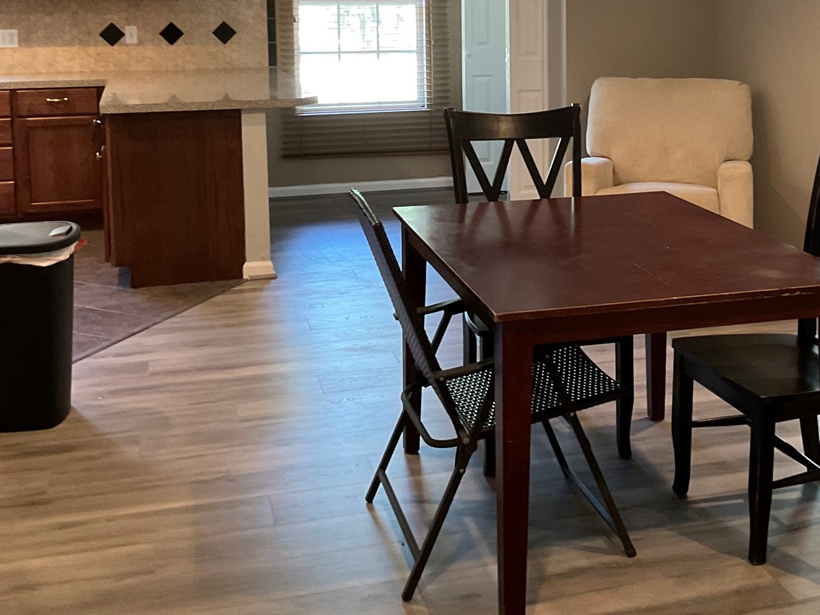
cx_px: 563
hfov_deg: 37.7
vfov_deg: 28.4
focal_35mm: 50
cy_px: 108
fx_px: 1184
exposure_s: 1/40
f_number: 1.8
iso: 200
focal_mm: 3
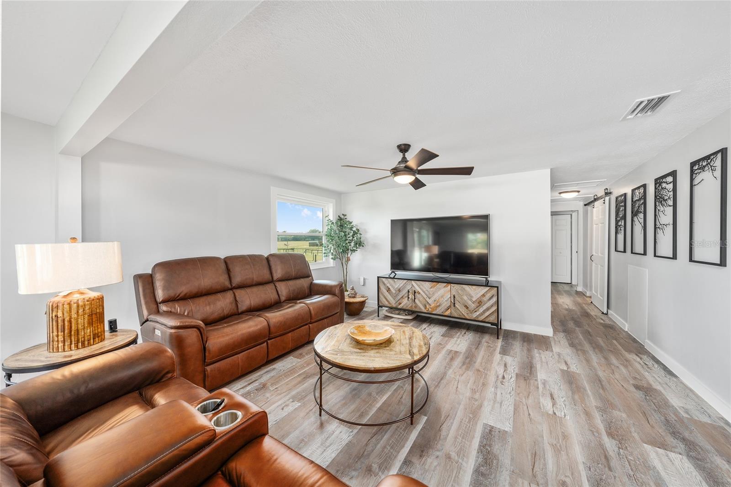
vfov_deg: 90.0
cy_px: 244
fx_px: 244
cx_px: 366
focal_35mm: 12
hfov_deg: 112.6
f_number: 6.3
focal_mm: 12
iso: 250
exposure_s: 1/10
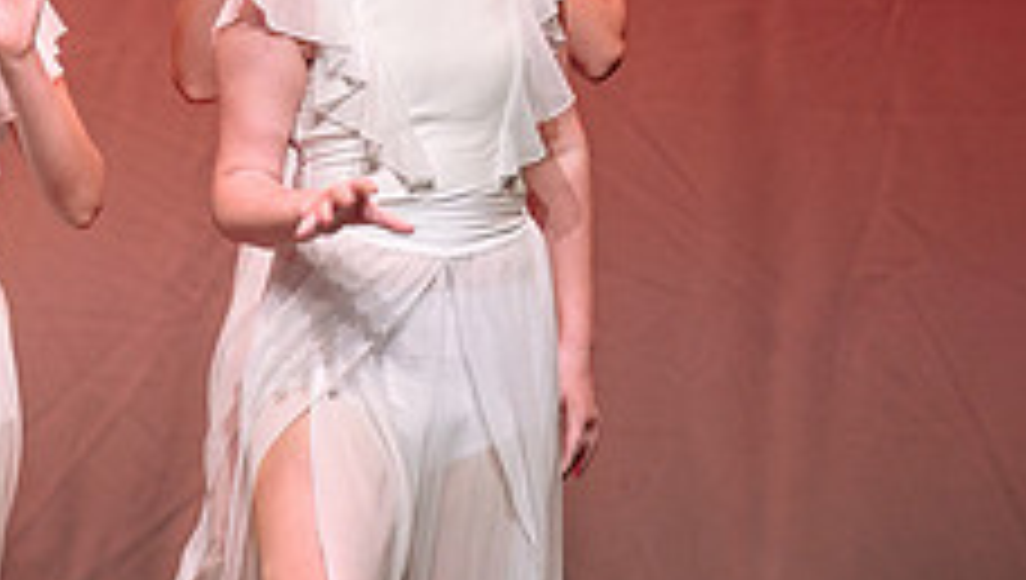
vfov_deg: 2.0
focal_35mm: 601
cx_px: -9
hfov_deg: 3.6
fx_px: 16373
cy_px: 332
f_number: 2.8
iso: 1000
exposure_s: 1/640
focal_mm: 185
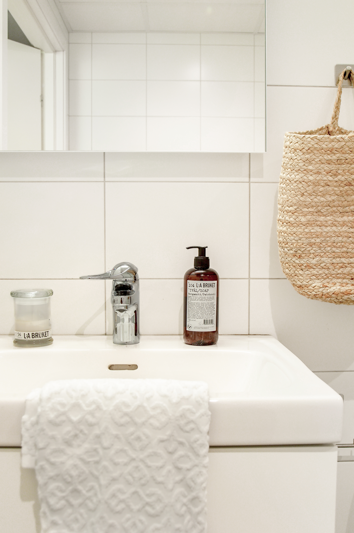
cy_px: 266
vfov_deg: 54.5
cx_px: 177
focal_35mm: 35
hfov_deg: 37.8
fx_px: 517
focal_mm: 35
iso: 320
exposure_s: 1/10
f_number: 8
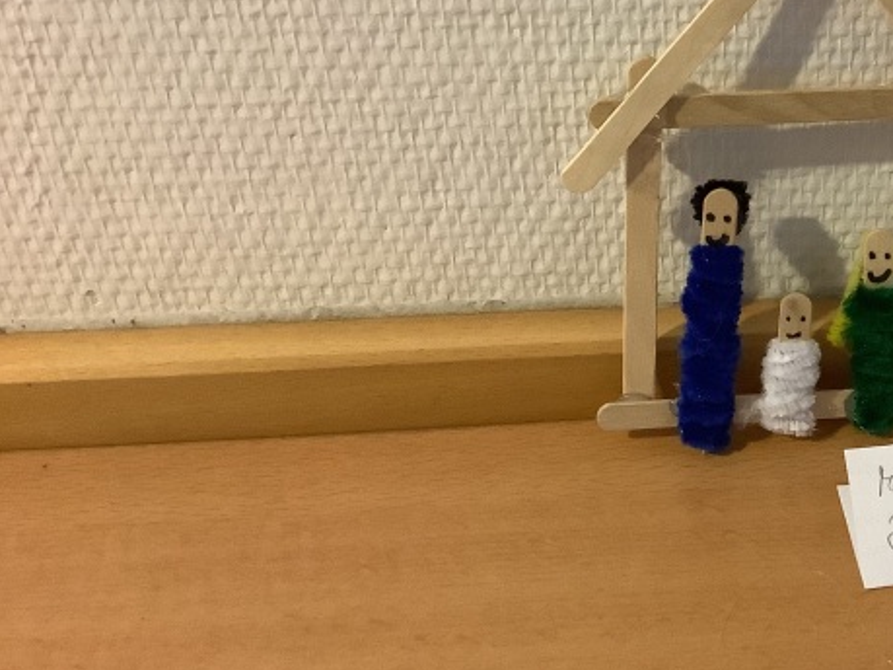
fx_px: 1393
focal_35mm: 54
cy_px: 222
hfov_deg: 33.9
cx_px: 774
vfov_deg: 26.9
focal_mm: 3.3
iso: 400
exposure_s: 1/33
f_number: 2.4
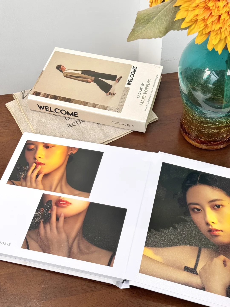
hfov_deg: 30.3
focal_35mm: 48
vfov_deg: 39.7
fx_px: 425
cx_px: 115
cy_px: 154
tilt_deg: -51.5
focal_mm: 6.76
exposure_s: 1/100
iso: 80
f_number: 1.78
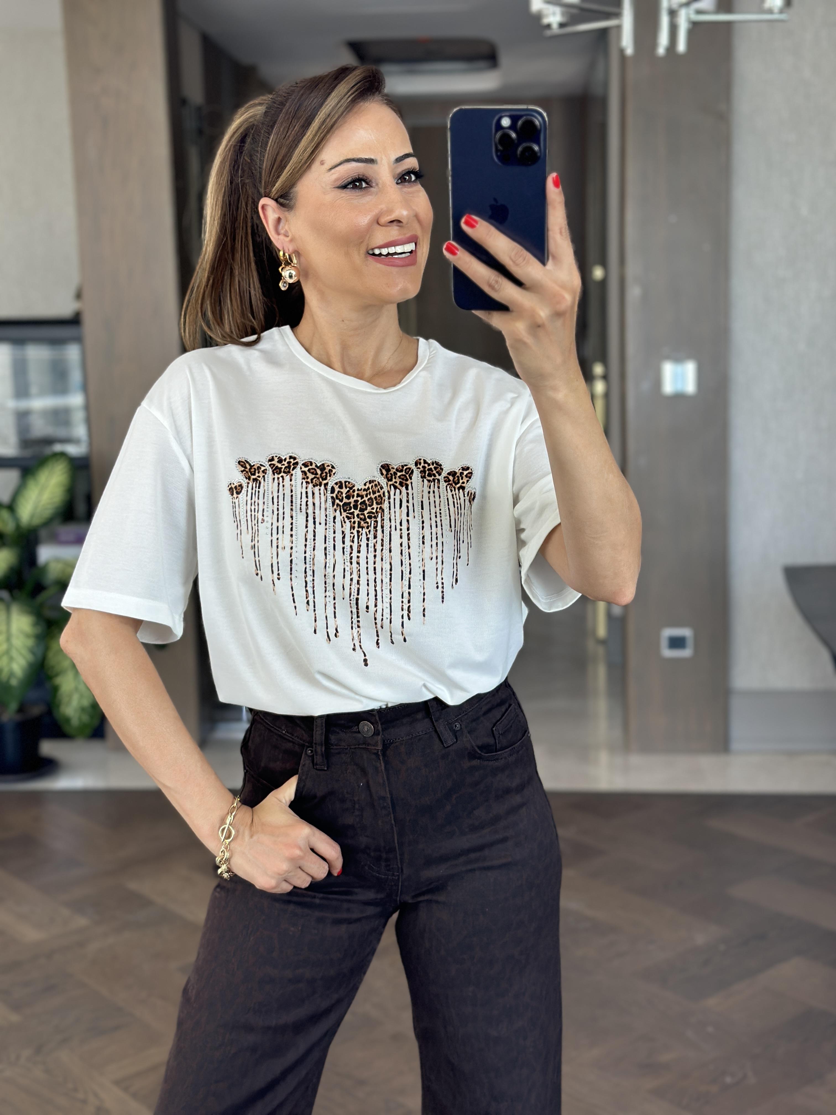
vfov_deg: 39.7
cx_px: 418
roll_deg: +1.8
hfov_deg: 30.3
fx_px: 1546
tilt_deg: -19.4
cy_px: 558
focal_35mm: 48
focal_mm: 6.86
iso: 80
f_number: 1.78
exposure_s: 1/121
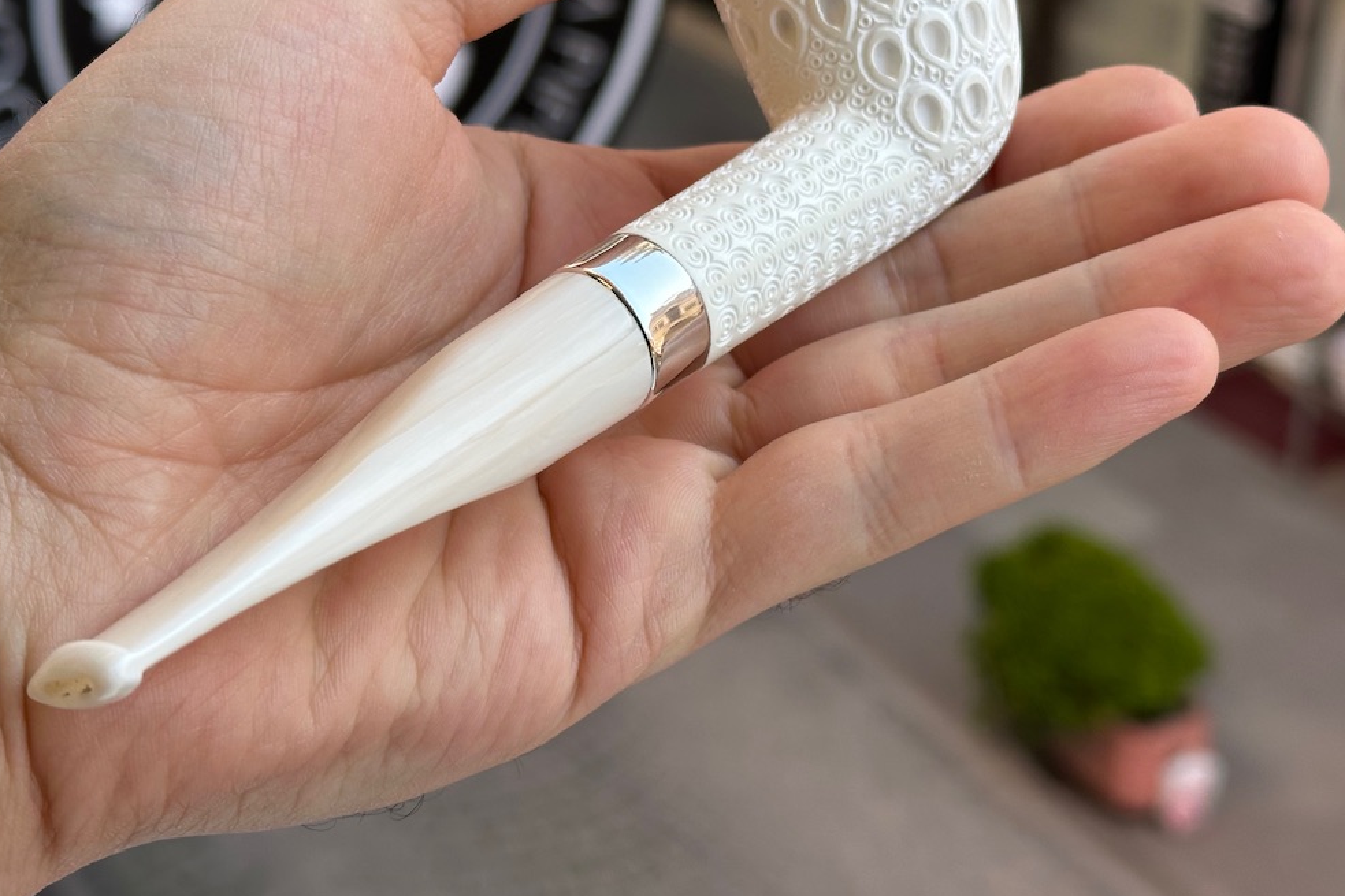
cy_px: 290
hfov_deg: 30.9
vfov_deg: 20.8
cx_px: 601
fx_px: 2428
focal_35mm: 65
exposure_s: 1/538
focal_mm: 6.86
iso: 64
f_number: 1.78
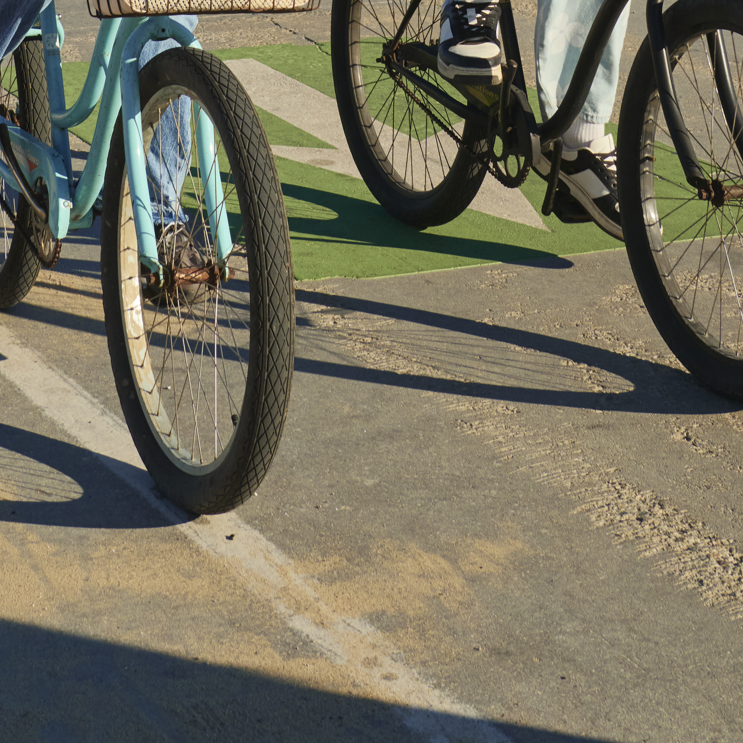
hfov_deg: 14.1
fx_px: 3011
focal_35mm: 124
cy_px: -462
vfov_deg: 13.1
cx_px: 275
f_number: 9
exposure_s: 1/800
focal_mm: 38
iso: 320
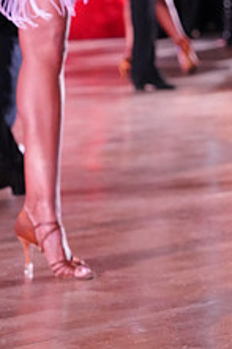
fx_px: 2440
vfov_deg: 8.1
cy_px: -82
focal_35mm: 252
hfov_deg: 5.4
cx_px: -21
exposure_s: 1/320
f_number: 5
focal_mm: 96
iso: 6400
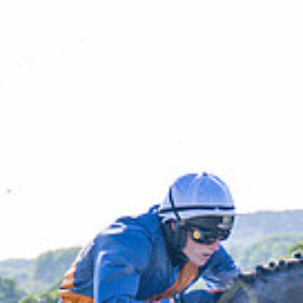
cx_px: 91
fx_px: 4605
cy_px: 306
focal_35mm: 465
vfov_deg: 3.8
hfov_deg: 3.8
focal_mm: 70
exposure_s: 1/1250
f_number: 4
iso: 320
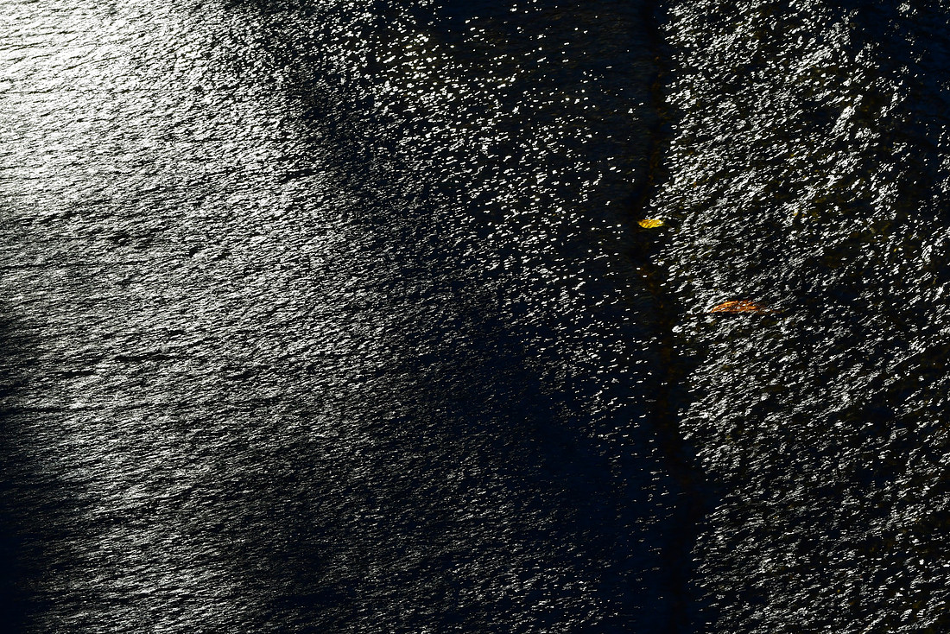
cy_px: 317
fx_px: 2164
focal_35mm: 82
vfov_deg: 16.7
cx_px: 475
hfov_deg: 24.8
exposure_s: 1/100
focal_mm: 55
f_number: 16
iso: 400
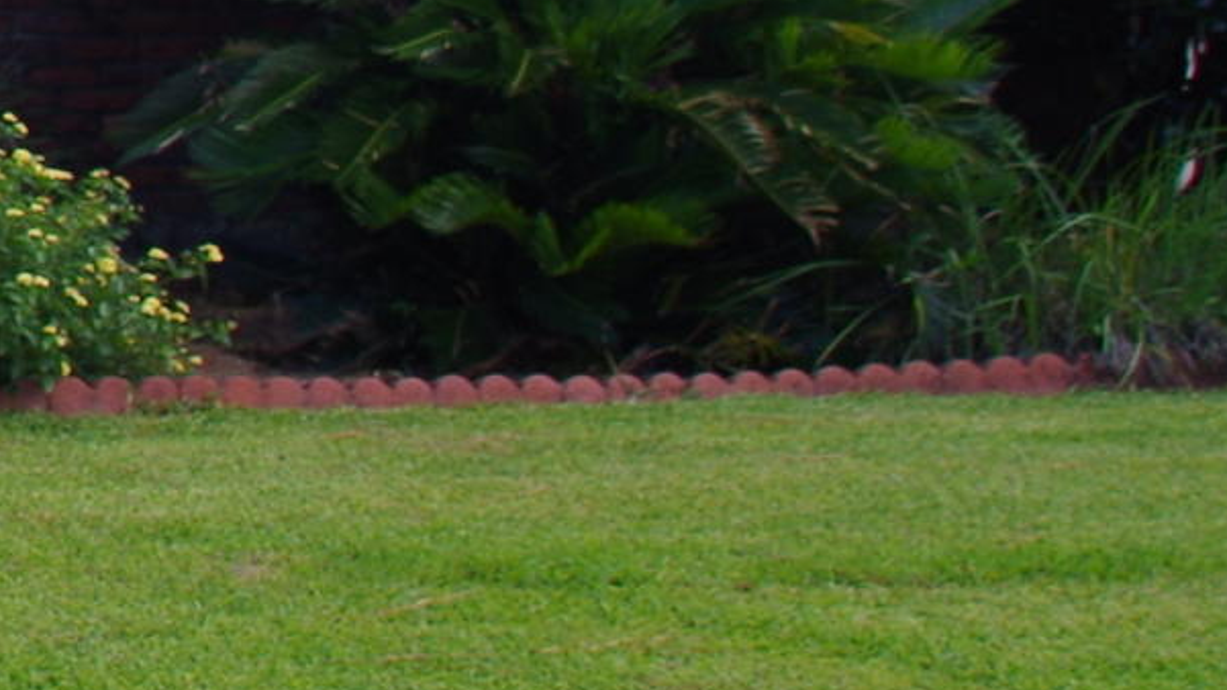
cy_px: -389
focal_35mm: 141
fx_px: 4587
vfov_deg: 8.4
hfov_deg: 12.7
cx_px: -1482
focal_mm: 18
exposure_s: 1/13
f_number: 3.5
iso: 100
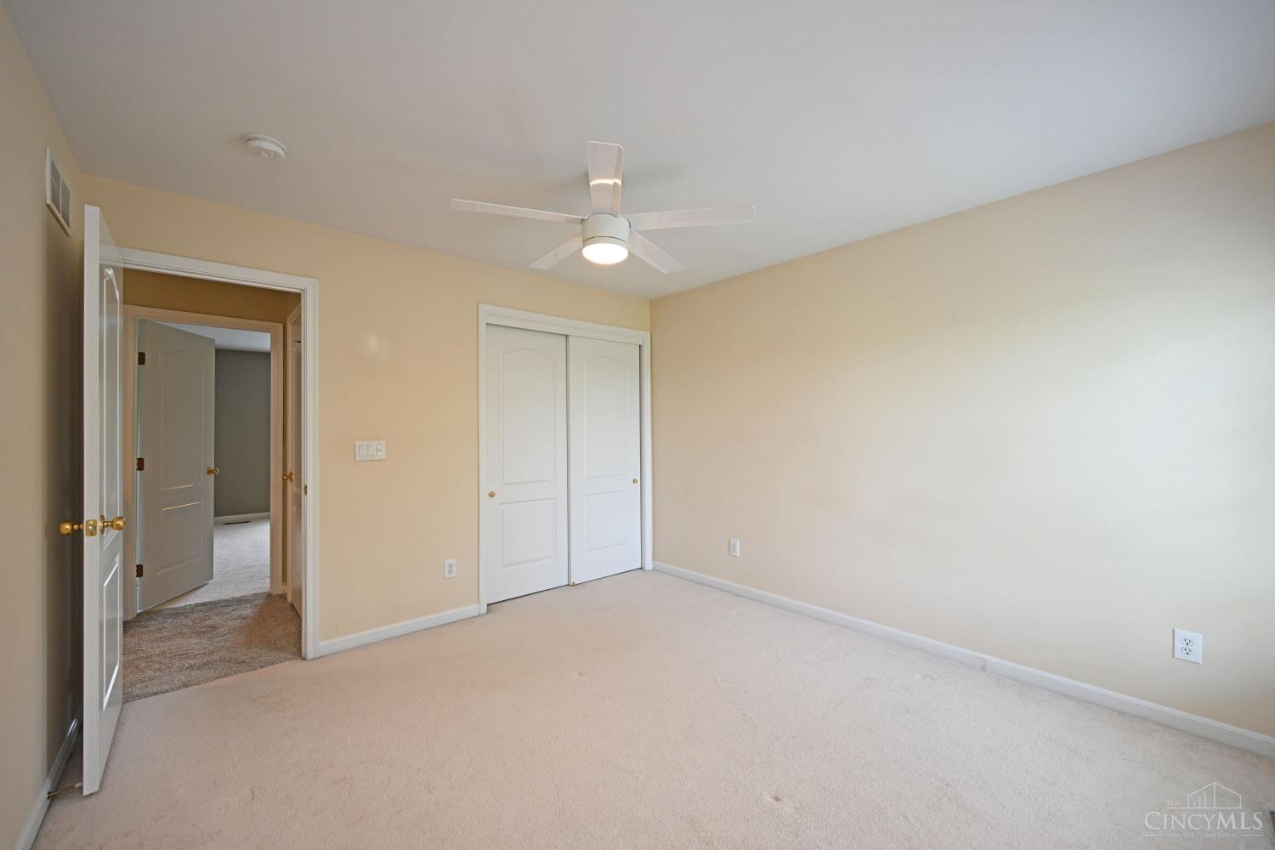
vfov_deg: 81.2
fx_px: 496
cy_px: 425
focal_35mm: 14
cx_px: 638
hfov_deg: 104.3
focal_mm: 14
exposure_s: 1/60
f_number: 4
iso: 220
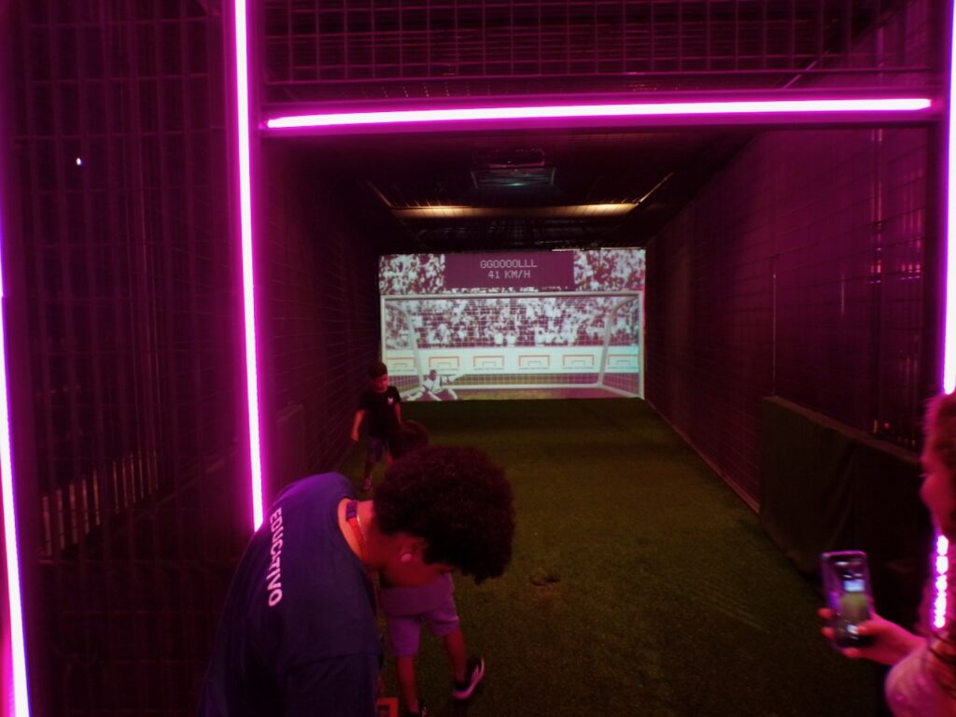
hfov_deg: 71.6
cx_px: 478
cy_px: 358
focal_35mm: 24
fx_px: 663
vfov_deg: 56.8
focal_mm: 4.3
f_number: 3
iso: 525
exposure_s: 1/34
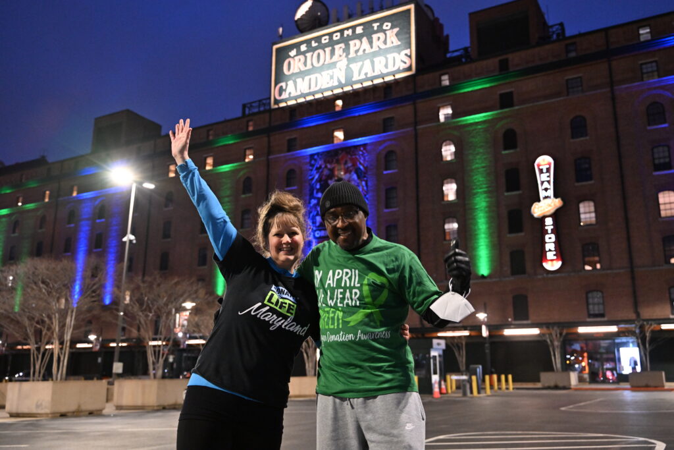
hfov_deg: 55.8
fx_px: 637
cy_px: 225
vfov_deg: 38.9
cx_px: 337
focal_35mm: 34
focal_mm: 34
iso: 4000
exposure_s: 1/60
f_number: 3.2
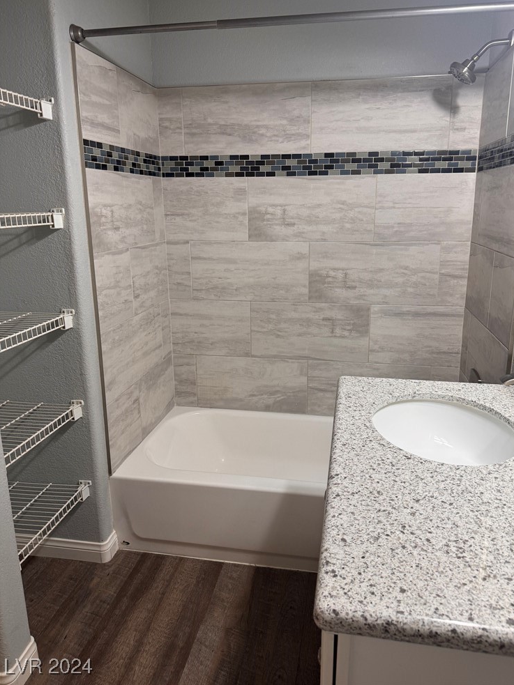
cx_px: 266
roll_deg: +0.5
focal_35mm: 25
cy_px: 330
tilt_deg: -15.2
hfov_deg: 54.9
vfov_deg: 69.4
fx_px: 495
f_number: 1.78
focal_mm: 6.76
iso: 125
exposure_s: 1/60
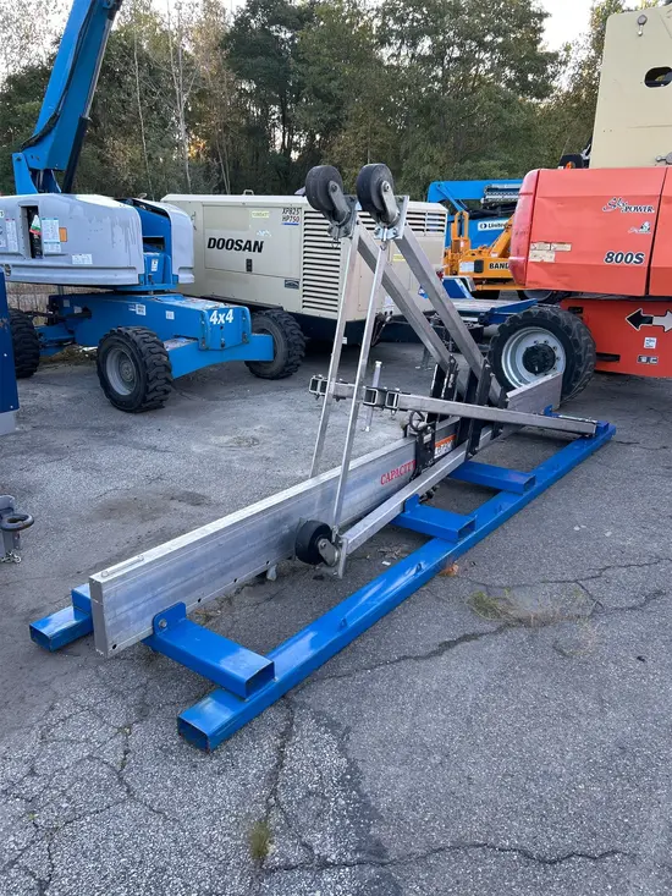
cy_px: 448
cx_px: 336
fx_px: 673
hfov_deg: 53.1
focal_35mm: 26
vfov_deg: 67.3
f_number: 1.5
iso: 50
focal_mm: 5.7
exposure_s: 1/121
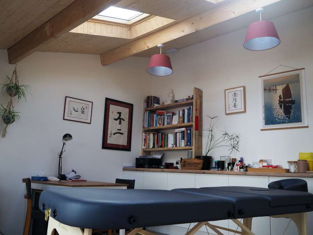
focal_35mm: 32
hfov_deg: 56.8
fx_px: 289
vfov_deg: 44.2
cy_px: 118
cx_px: 156
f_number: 4.5
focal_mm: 16
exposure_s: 1/100
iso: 200
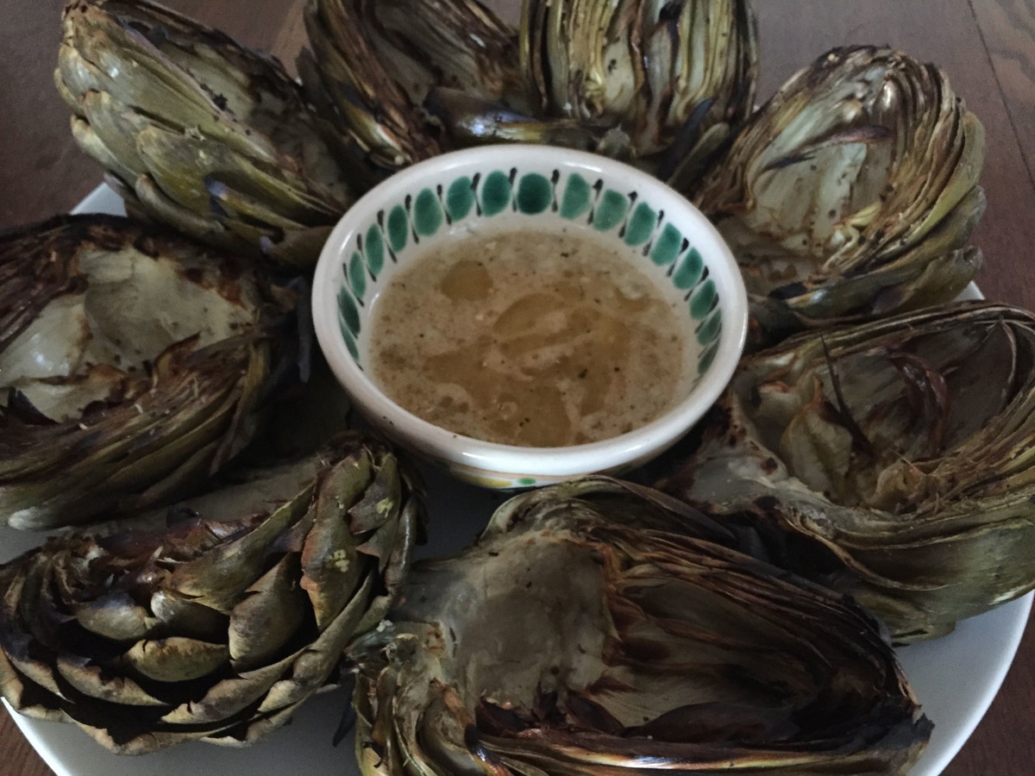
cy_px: 388
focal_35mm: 29
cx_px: 518
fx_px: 867
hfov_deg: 61.7
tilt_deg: -54.4
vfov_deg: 48.2
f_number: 2.2
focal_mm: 4.15
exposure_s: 1/15
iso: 640
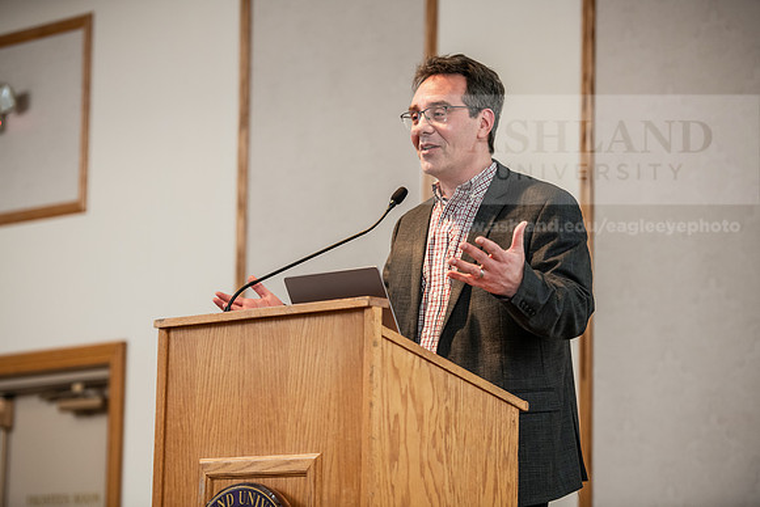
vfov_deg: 10.6
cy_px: 254
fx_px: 2745
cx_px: 380
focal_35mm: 130
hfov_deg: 15.8
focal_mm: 130
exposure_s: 1/200
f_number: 3.2
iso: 1000
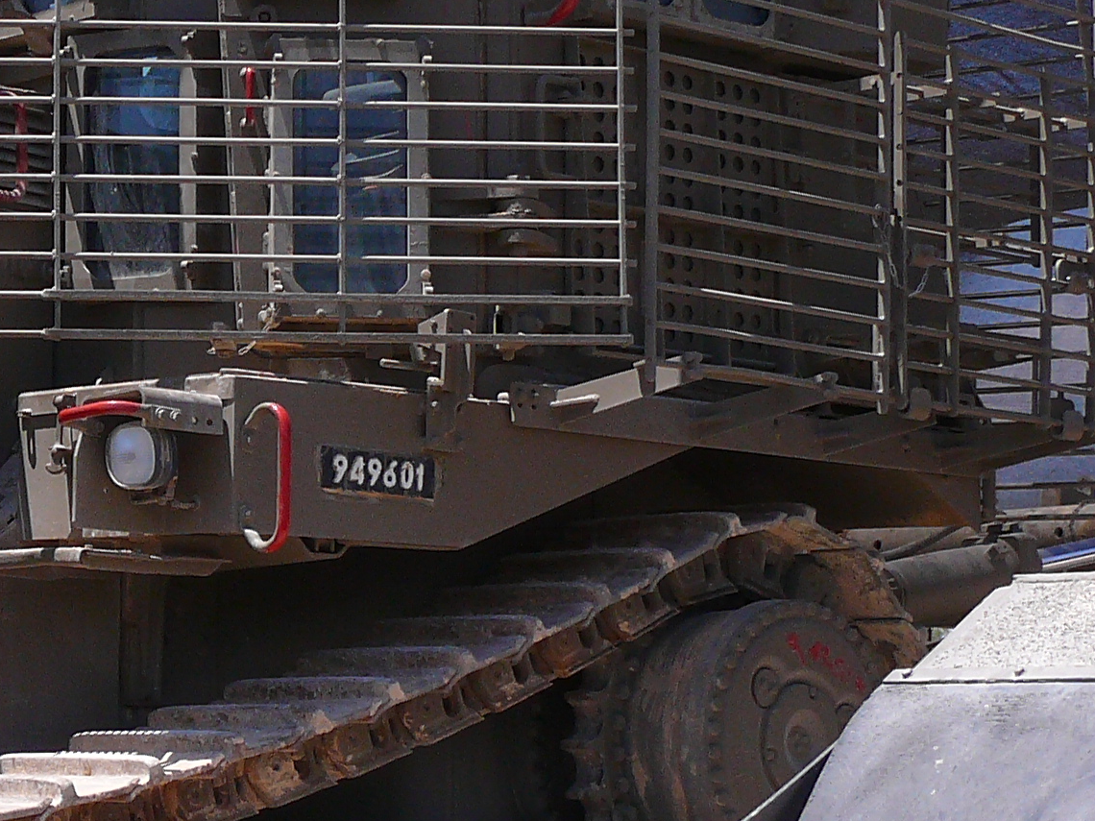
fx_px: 3543
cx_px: -76
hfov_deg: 17.1
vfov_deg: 13.2
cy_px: 457
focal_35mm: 112
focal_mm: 7.4
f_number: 4.5
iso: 100
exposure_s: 1/640
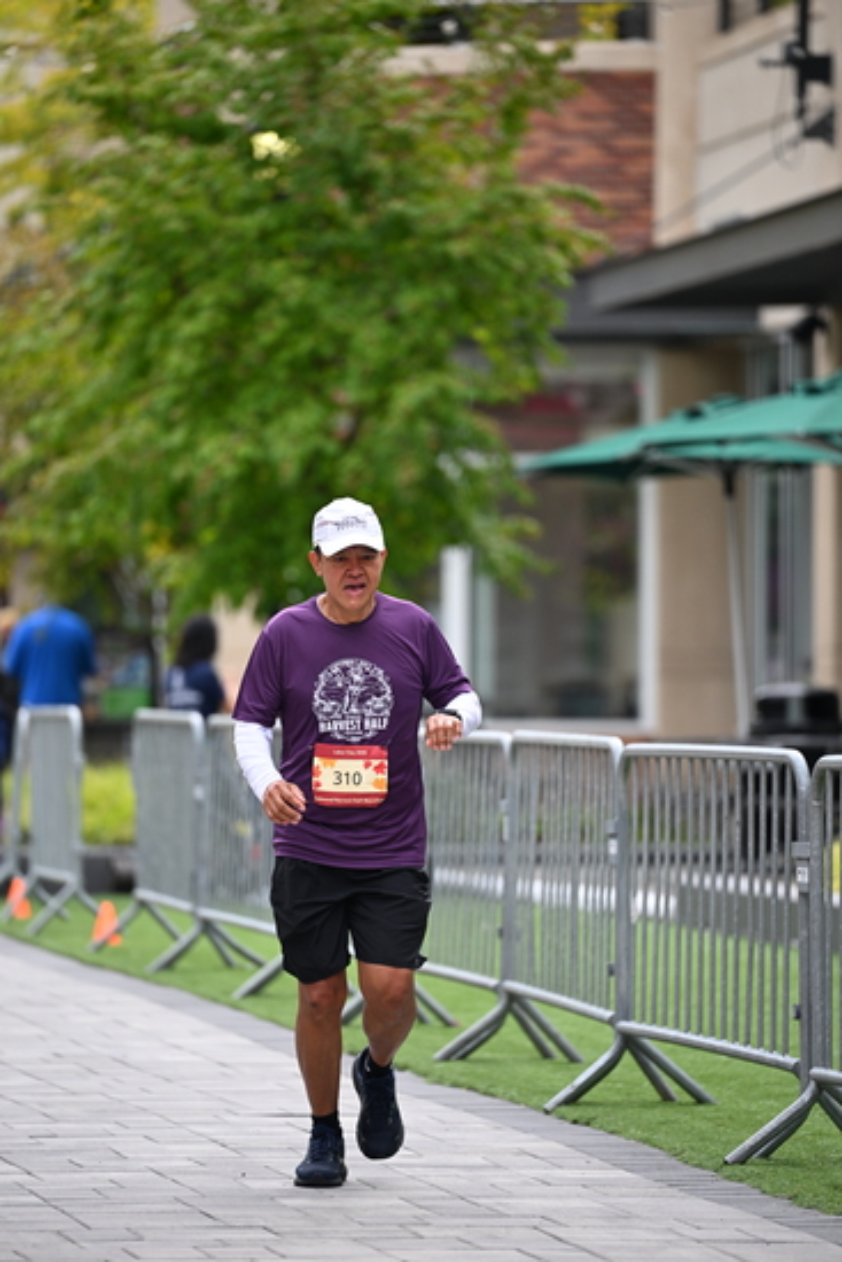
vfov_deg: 10.3
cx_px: 421
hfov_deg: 6.9
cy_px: 631
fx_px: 7012
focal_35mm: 200
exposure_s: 1/2000
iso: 640
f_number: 2.8
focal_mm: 200
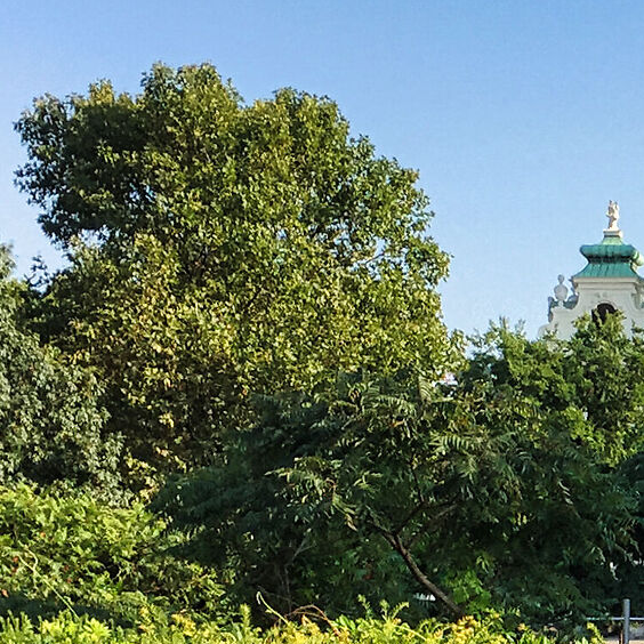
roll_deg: -3.0
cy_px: 487
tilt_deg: +2.9
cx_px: 932
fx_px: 2294
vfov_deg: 15.9
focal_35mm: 109
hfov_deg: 15.0
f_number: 2.2
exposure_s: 1/860
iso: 32
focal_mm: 4.15
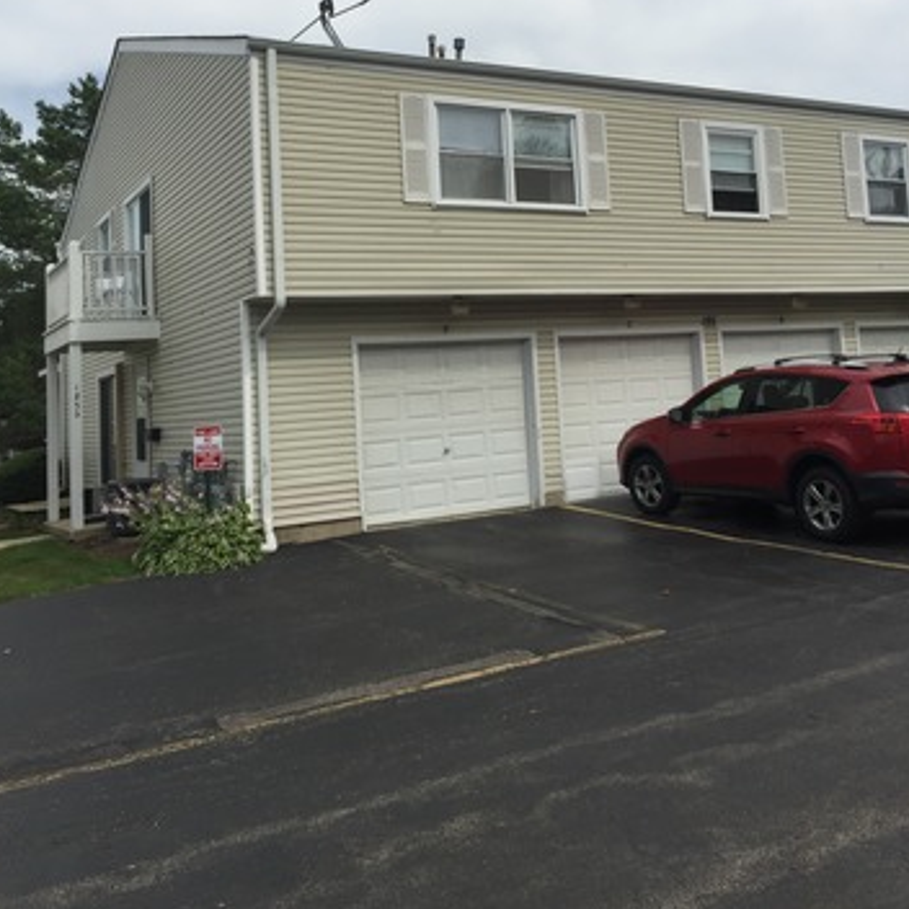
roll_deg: +3.2
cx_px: 452
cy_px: 294
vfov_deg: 46.4
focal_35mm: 35
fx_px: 1040
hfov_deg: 47.2
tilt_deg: +6.1
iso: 32
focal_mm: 4.15
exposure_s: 1/2198
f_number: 2.2
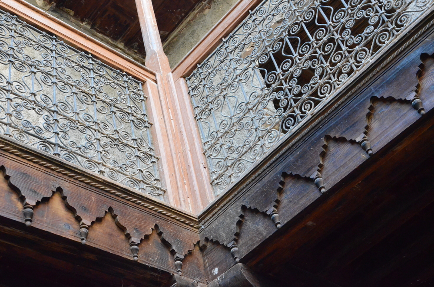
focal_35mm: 51
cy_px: 144
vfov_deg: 26.4
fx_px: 614
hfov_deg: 38.9
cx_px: 217
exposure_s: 1/250
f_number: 8
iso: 6400
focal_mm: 34
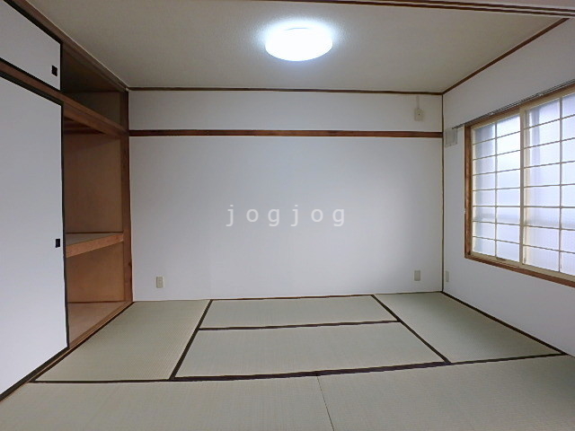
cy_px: 216
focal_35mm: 21
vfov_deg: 63.4
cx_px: 288
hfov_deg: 79.0
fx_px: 349
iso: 125
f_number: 3.5
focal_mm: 3.7
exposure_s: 1/60
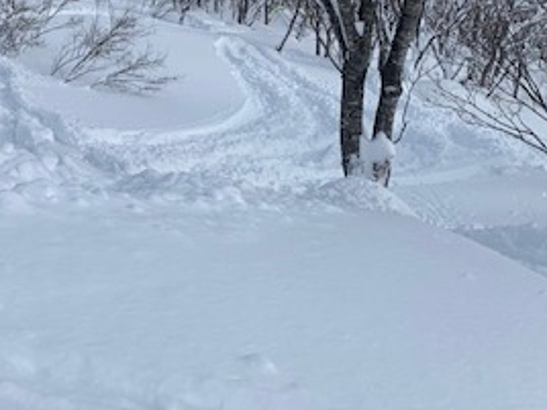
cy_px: -29
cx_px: 65
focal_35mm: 62
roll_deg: +1.7
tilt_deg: -21.9
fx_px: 980
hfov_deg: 30.0
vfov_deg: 22.5
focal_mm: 4.25
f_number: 1.8
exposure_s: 1/4902
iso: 25
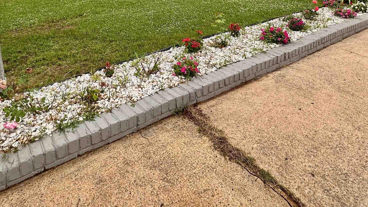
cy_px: -2
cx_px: 171
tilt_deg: -7.8
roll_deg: +1.5
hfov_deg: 71.8
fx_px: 254
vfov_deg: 39.0
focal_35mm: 26
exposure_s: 1/220
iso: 40
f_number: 2.2
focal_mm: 2.22
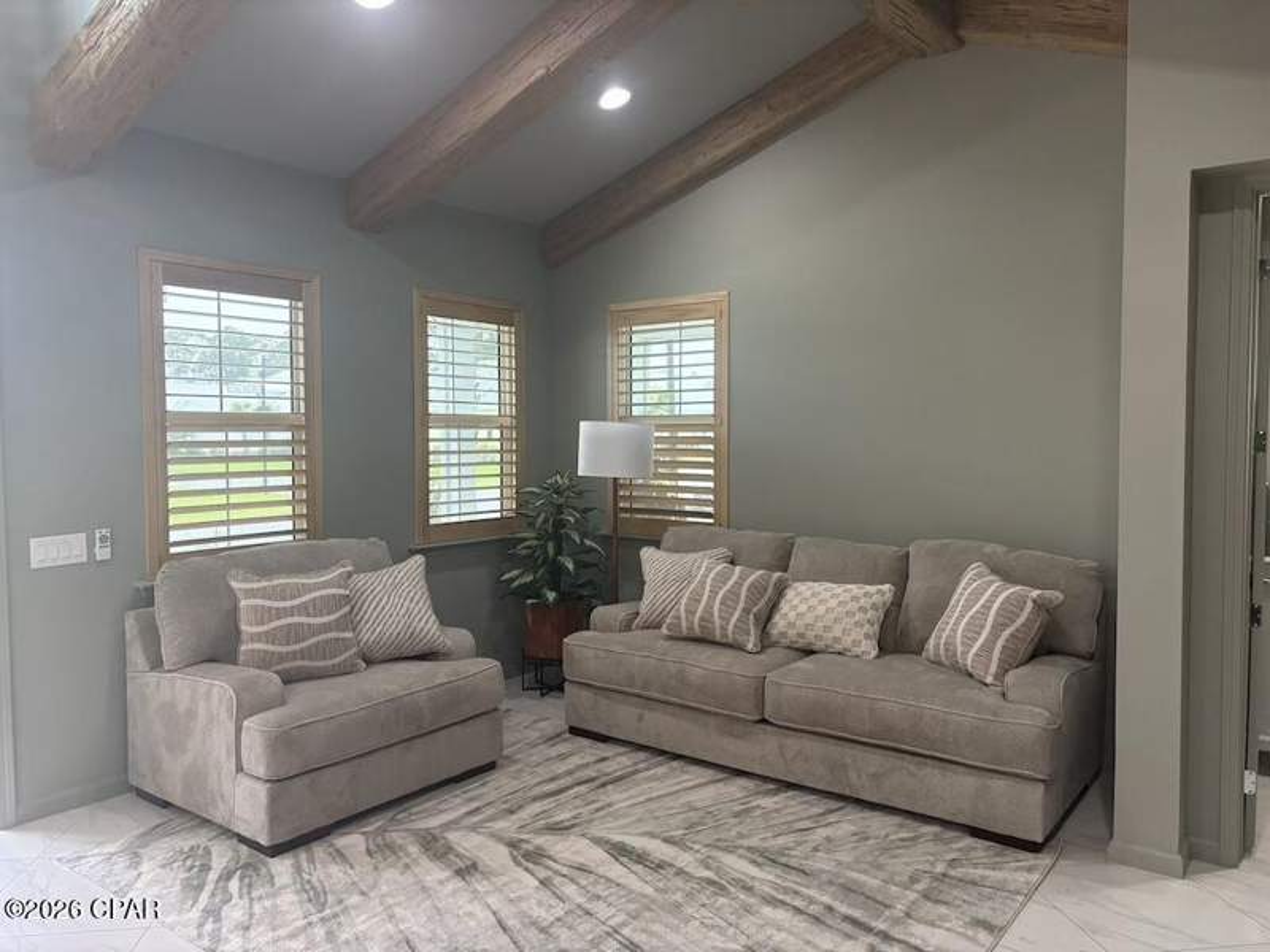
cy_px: 476
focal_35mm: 26
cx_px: 635
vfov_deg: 53.1
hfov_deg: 67.3
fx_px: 954
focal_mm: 5.96
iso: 250
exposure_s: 1/120
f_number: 1.6
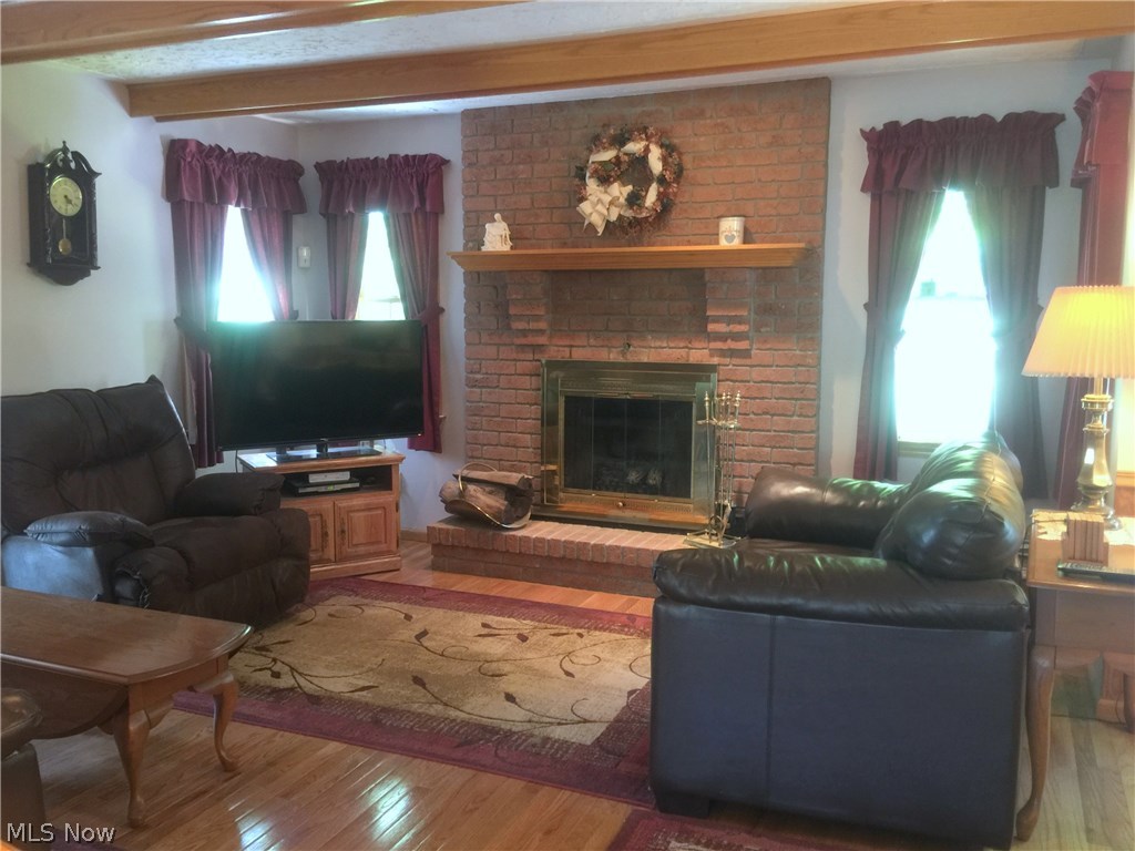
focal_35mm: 29
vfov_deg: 48.2
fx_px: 951
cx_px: 568
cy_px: 426
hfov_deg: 61.7
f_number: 2.2
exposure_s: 1/4
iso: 64
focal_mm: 4.15
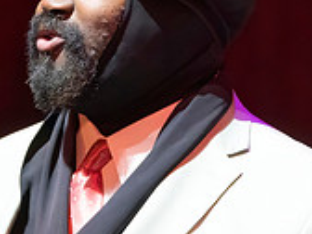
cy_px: 362
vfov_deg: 0.8
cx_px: -45
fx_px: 16332
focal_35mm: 1812
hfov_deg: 1.1
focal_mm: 358
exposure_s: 1/320
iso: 5000
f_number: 5.6
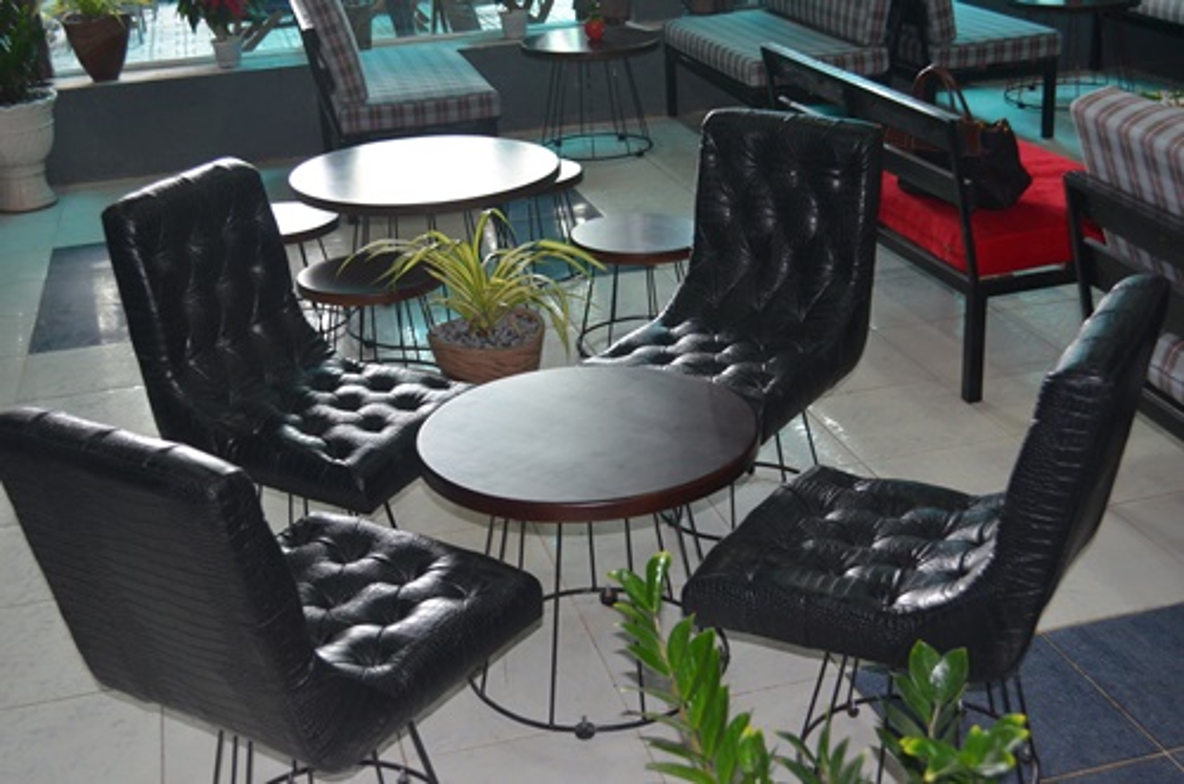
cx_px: 592
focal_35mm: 45
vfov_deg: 29.7
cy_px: 392
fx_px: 1477
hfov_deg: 43.7
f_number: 4.5
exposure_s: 1/60
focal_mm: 30
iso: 1100
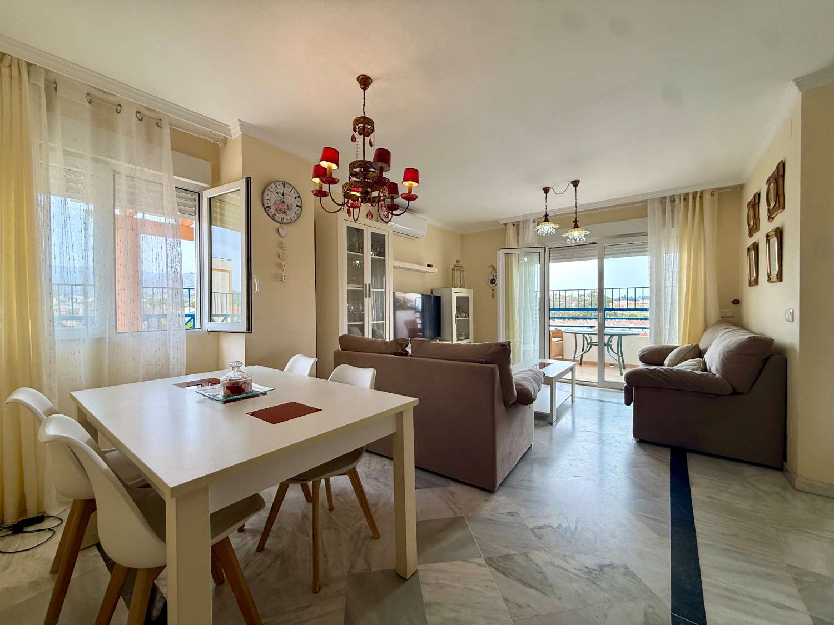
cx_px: 417
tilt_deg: -1.6
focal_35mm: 14
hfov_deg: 102.1
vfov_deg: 85.7
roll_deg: +0.6
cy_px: 312
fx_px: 337
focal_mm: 2.22
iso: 64
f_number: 2.2
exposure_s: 1/174
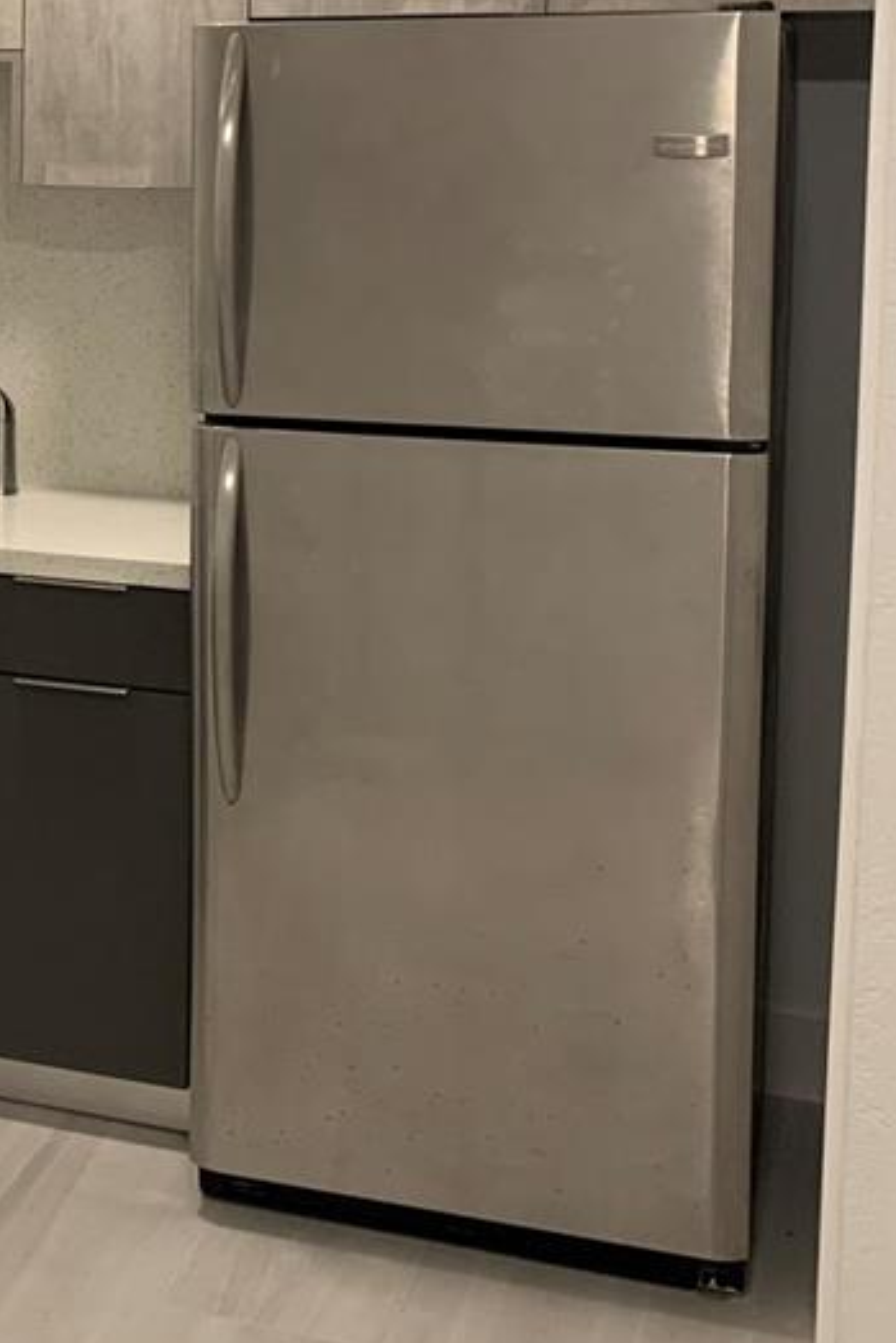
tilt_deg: -4.9
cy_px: 326
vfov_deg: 31.8
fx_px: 2313
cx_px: -167
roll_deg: -0.1
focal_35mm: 62
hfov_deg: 20.6
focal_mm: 4.25
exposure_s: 1/60
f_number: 1.8
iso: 200
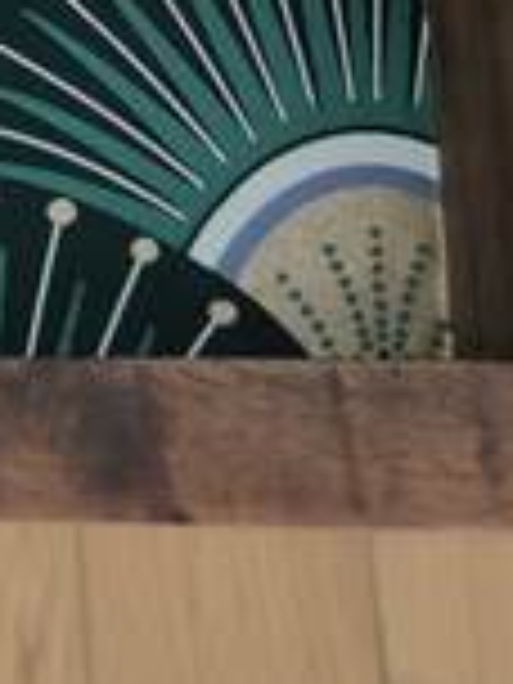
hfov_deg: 8.3
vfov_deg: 10.6
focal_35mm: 170
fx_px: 3359
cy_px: -716
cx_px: -504
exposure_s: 1/100
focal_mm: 6.72
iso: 240
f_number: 1.69
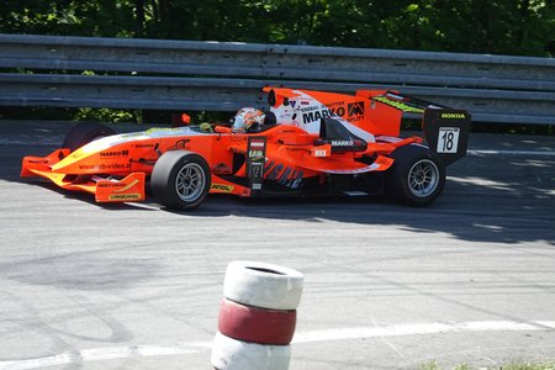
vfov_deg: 4.4
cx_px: 278
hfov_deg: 6.6
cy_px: 185
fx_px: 4779
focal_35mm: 310
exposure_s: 1/800
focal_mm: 113.69
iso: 250
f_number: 4
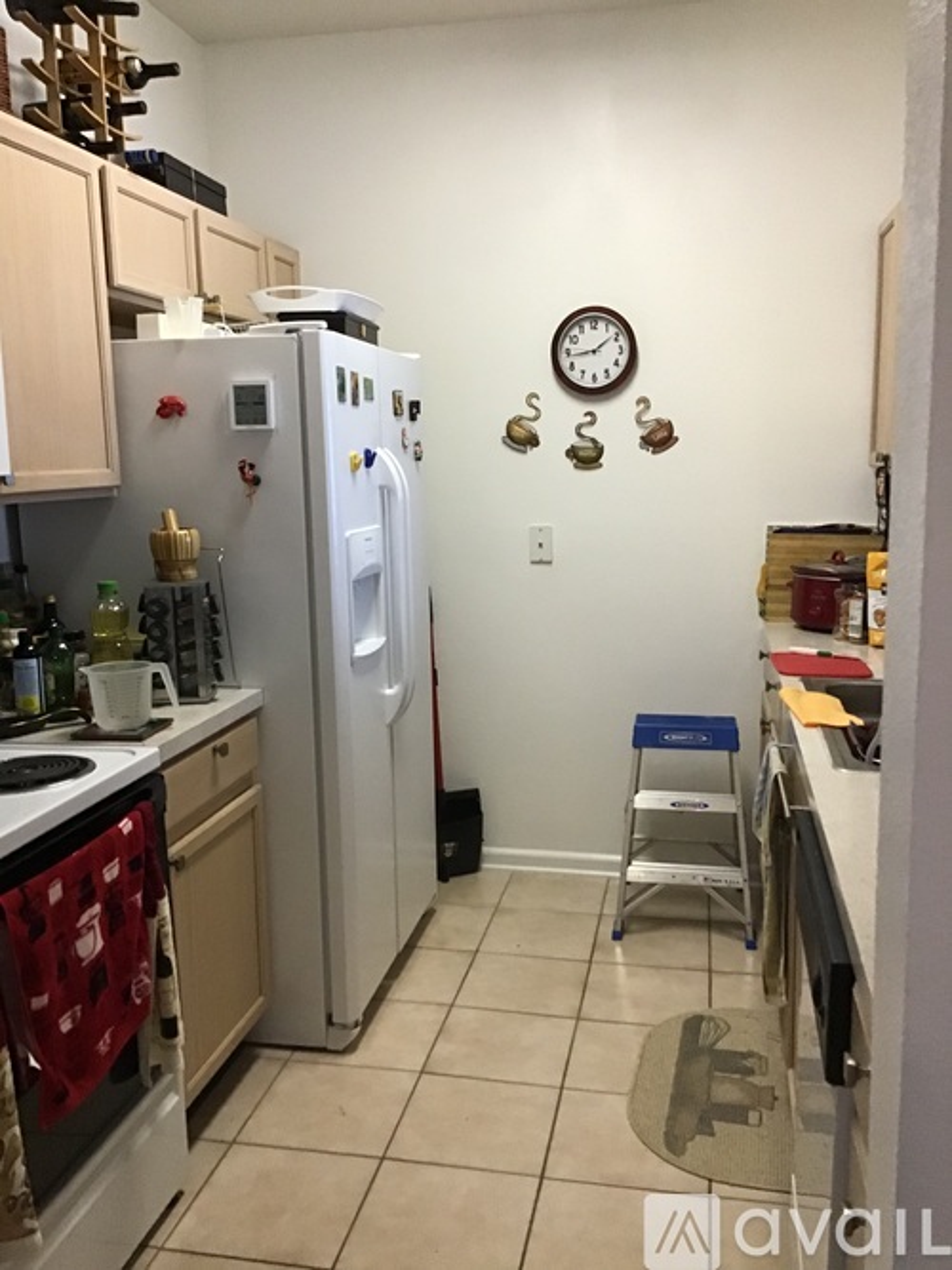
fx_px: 1137
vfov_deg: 58.4
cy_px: 635
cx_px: 476
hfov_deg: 45.4
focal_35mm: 31
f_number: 2.4
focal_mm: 3.3
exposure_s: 1/30
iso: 160
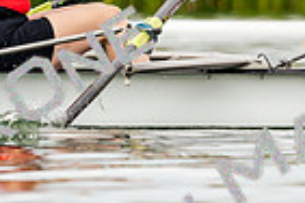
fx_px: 13707
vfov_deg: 0.8
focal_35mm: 1618
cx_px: 517
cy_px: -18
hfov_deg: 1.3
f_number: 6.3
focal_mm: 394
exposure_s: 1/2000
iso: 320
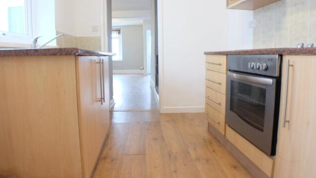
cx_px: 155
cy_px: 75
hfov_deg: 71.9
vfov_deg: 44.2
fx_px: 218
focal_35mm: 26
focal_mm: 16
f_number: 4
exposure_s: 1/30
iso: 1250
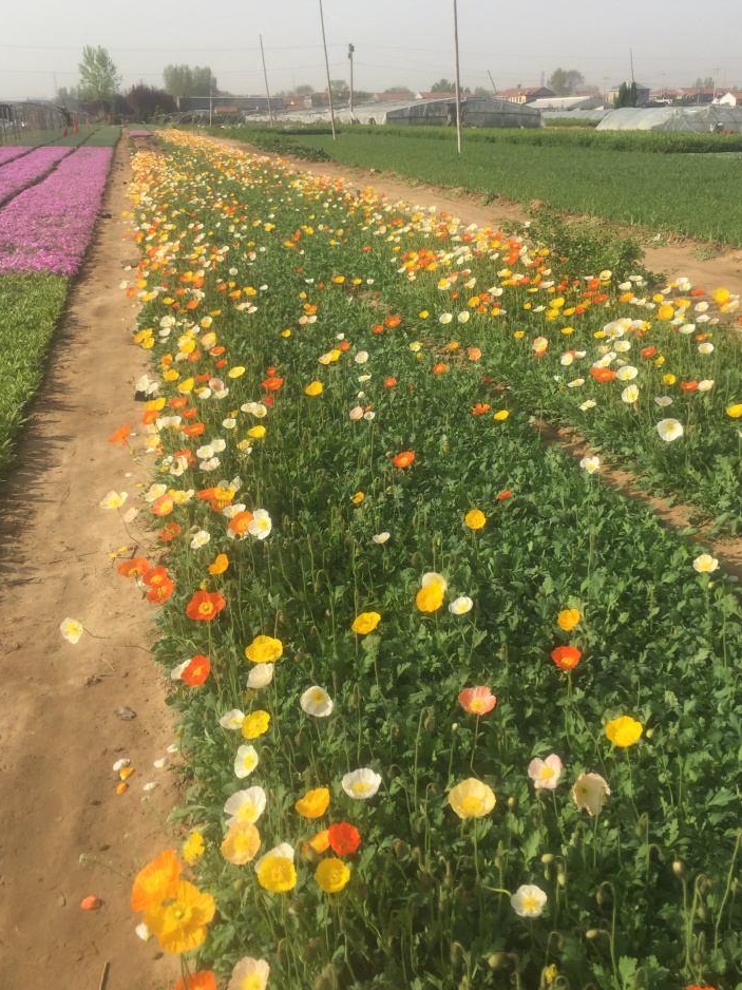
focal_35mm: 33
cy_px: 464
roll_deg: +0.1
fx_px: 944
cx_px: 349
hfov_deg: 42.9
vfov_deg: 55.3
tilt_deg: -18.3
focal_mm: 4.15
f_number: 2.2
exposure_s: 1/1799
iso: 32
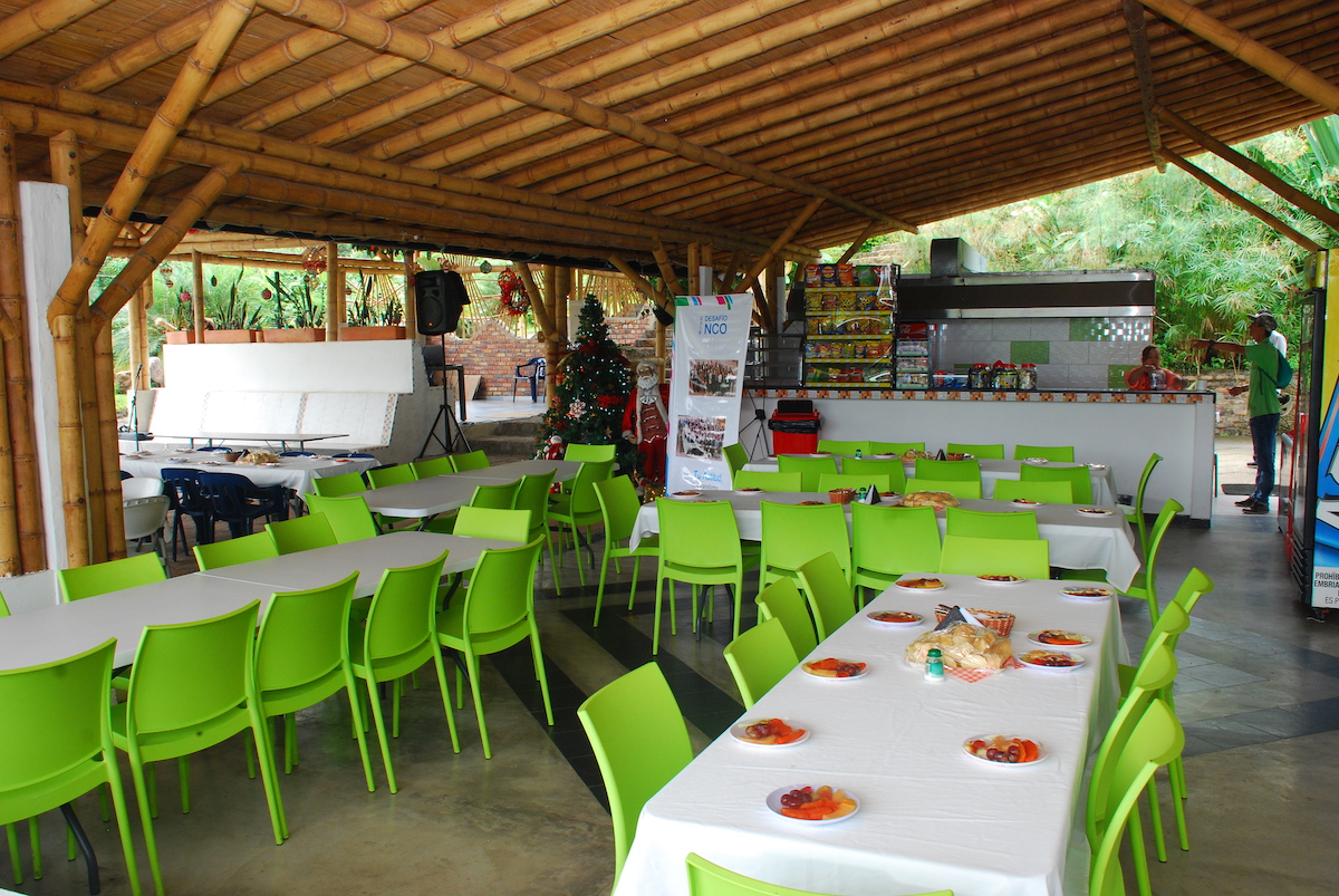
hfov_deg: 61.9
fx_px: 1117
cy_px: 448
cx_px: 670
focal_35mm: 30
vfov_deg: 43.7
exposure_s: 1/15
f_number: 11
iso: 320
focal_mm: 20
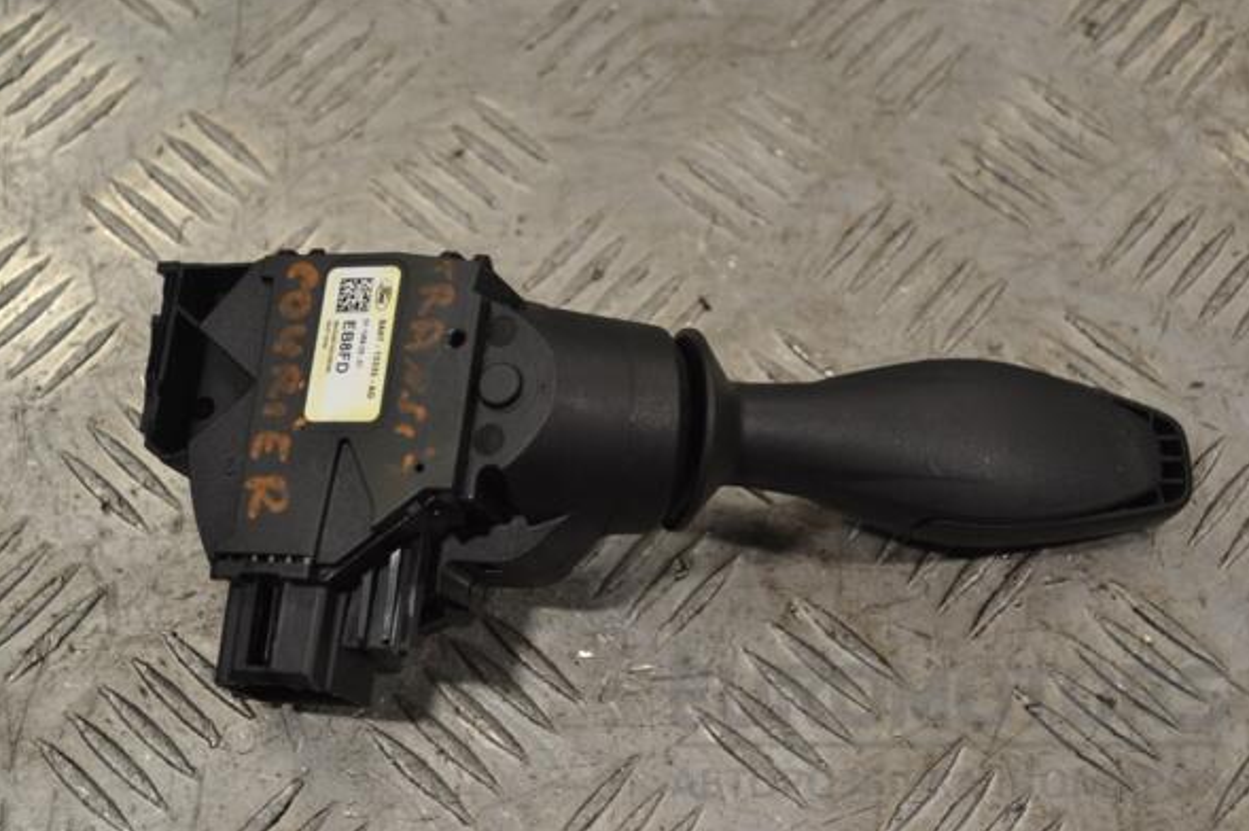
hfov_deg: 37.2
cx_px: 630
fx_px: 1855
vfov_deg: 25.3
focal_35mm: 54
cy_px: 413
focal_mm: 35
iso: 360
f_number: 5.6
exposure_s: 1/125
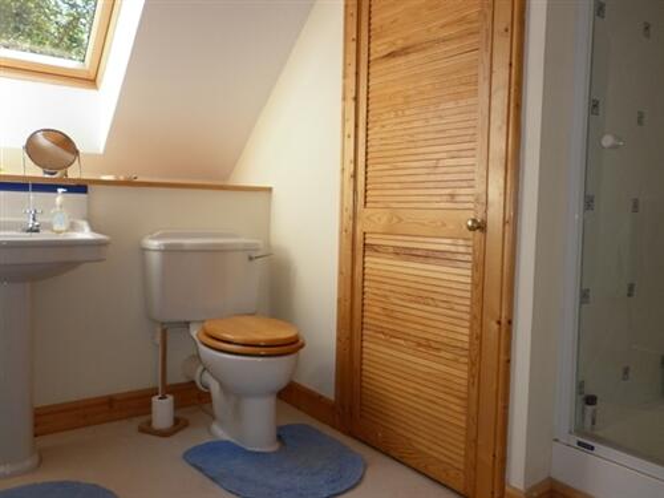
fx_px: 537
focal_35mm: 28
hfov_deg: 63.4
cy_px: 249
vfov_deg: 49.7
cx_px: 332
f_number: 2.8
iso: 80
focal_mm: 5
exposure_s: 1/160
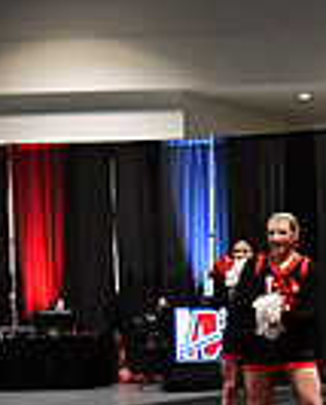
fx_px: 1671
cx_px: 856
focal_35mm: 139
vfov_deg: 13.8
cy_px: 291
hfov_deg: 9.5
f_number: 4
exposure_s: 1/400
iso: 3200
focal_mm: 23
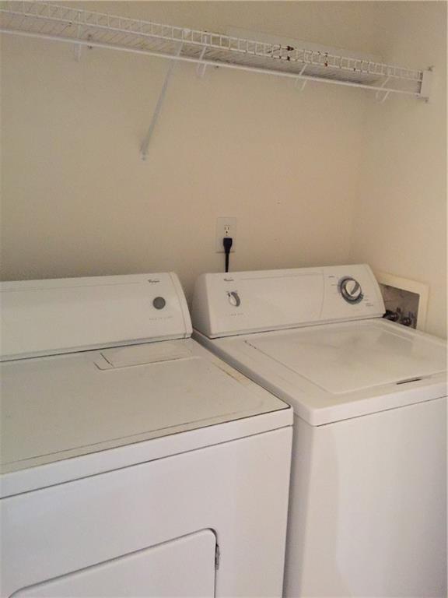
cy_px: 299
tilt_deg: -13.8
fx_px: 500
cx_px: 224
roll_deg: -2.7
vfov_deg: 61.7
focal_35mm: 29
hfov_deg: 48.2
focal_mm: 4.15
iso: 80
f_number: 2.2
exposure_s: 1/4
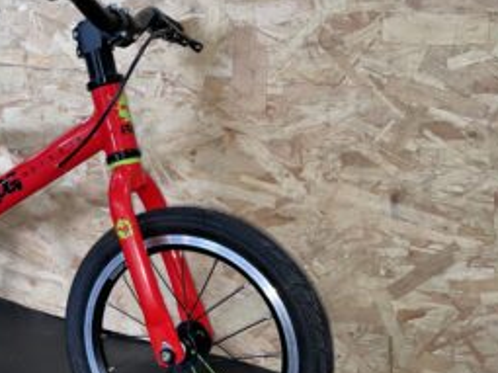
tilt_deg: -16.4
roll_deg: -0.9
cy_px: 203
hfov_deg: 36.7
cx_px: 57
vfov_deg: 29.6
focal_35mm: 49
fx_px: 705
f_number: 1.6
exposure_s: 1/26
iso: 64
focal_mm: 4.2
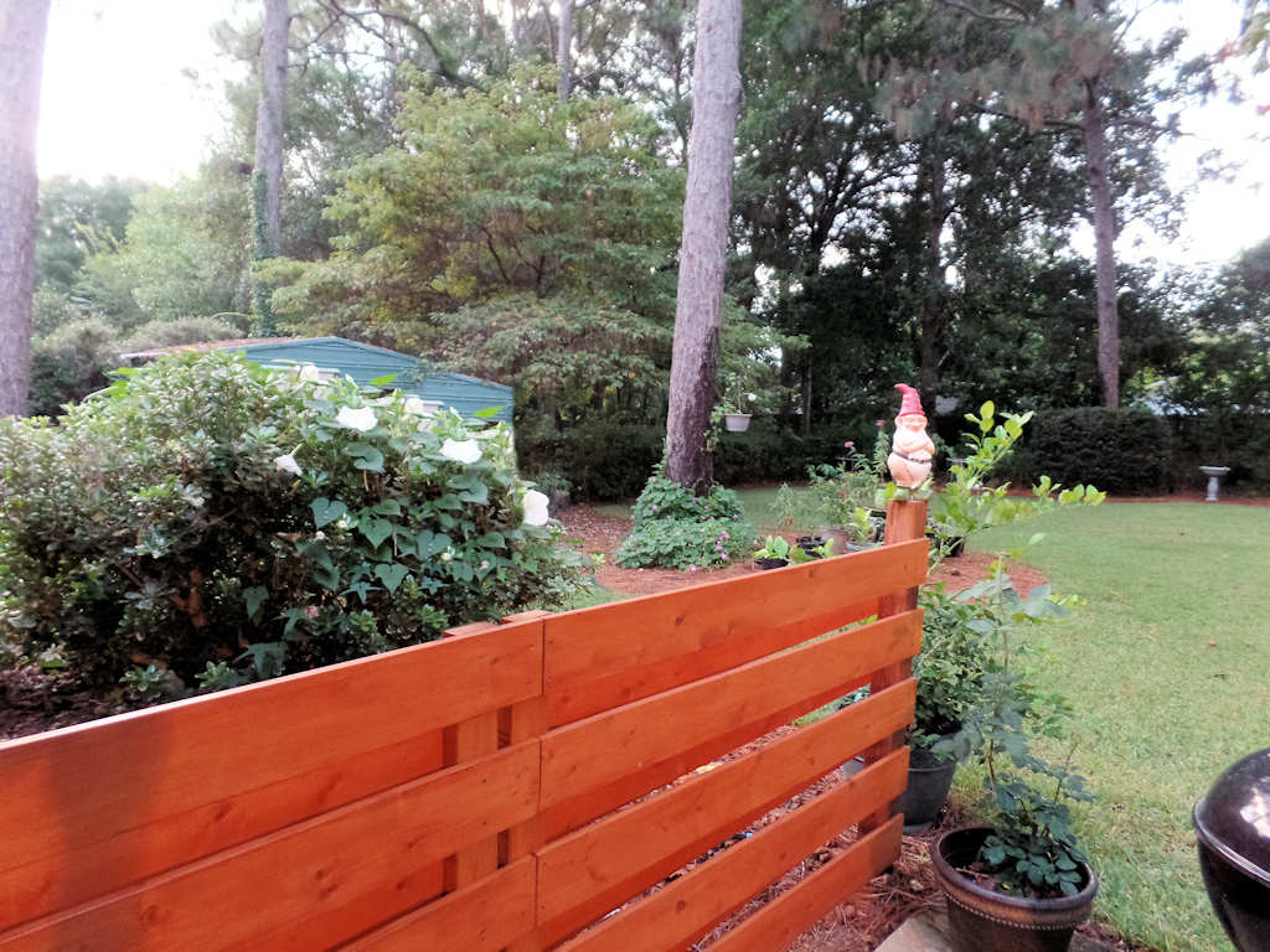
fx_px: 844
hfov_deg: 73.9
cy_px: 476
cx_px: 635
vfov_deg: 58.9
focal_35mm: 23
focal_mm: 4.1
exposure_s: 1/15
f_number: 2.8
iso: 400
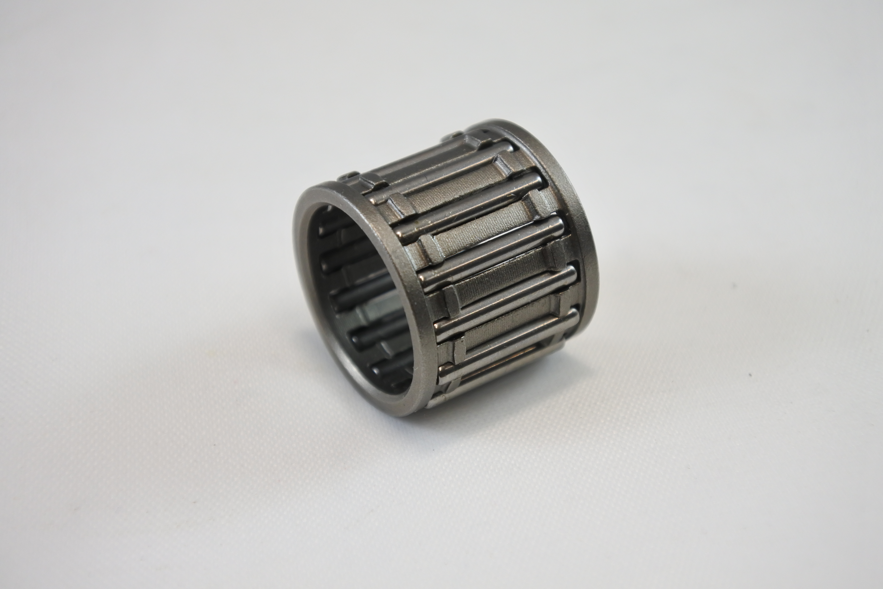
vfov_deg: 21.9
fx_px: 1521
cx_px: 442
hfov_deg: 32.4
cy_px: 294
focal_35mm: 62
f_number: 5
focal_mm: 23.1
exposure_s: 1/160
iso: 400
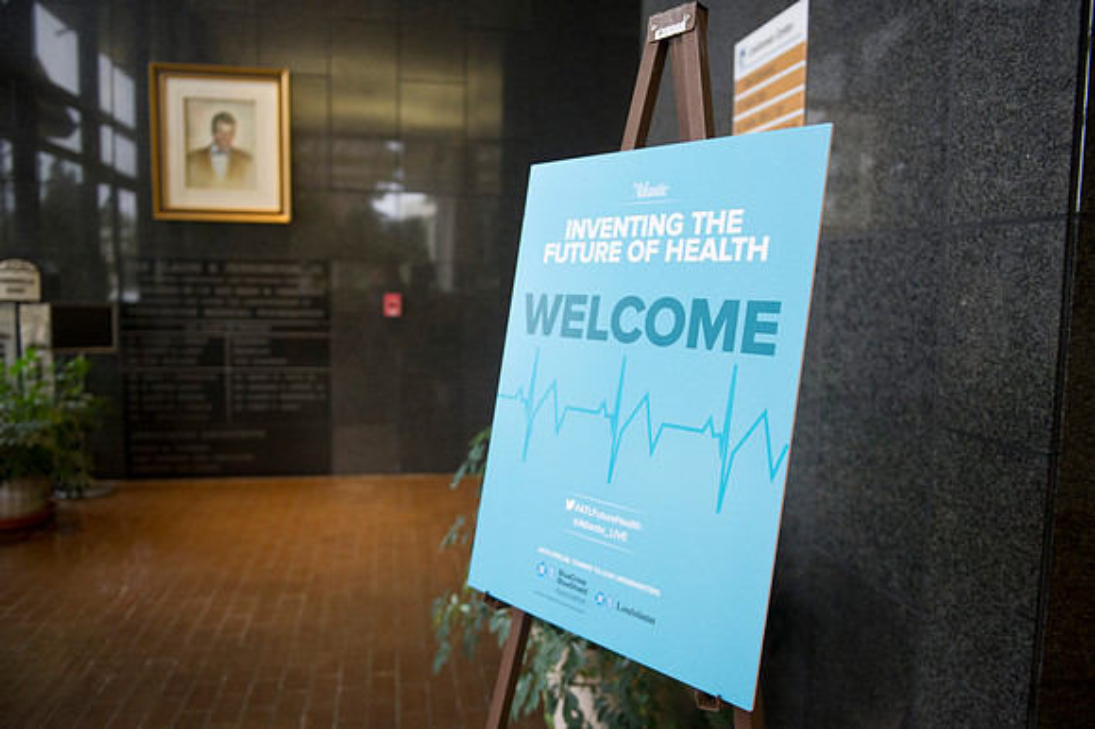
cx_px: 548
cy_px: 364
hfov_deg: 63.7
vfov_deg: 44.9
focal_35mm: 29
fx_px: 882
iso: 2500
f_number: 2.8
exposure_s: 1/125
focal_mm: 29
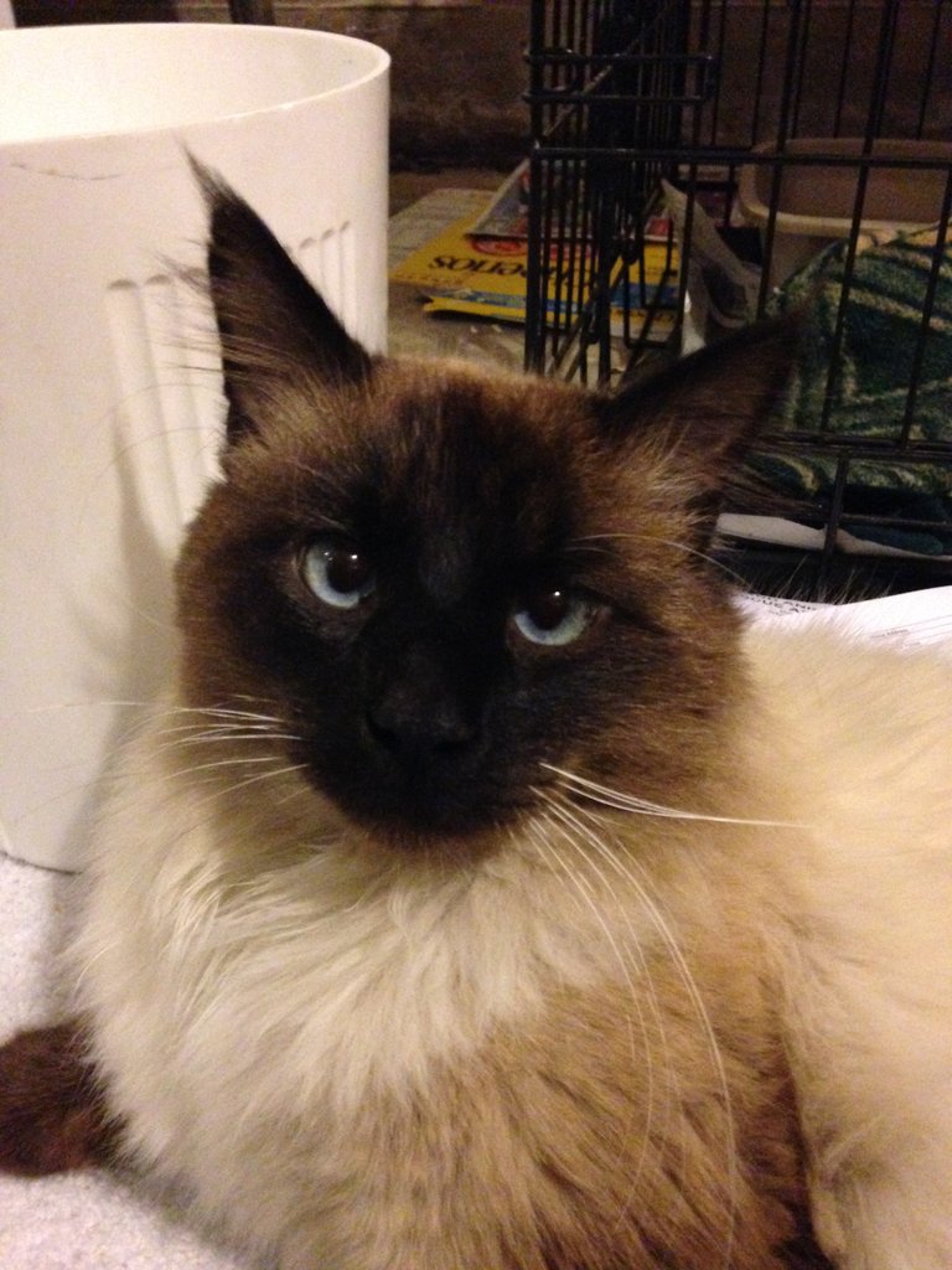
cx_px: 476
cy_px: 635
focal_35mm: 33
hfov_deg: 42.9
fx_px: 1210
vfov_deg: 55.4
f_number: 2.4
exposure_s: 1/15
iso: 800
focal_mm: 4.12
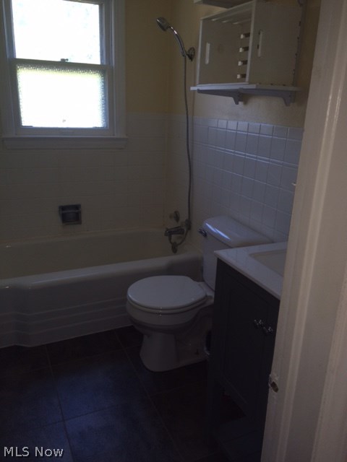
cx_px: 174
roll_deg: -0.9
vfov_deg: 61.7
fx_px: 388
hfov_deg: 48.2
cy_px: 231
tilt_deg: -18.7
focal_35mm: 29
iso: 32
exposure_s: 1/53
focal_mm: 4.15
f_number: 2.2
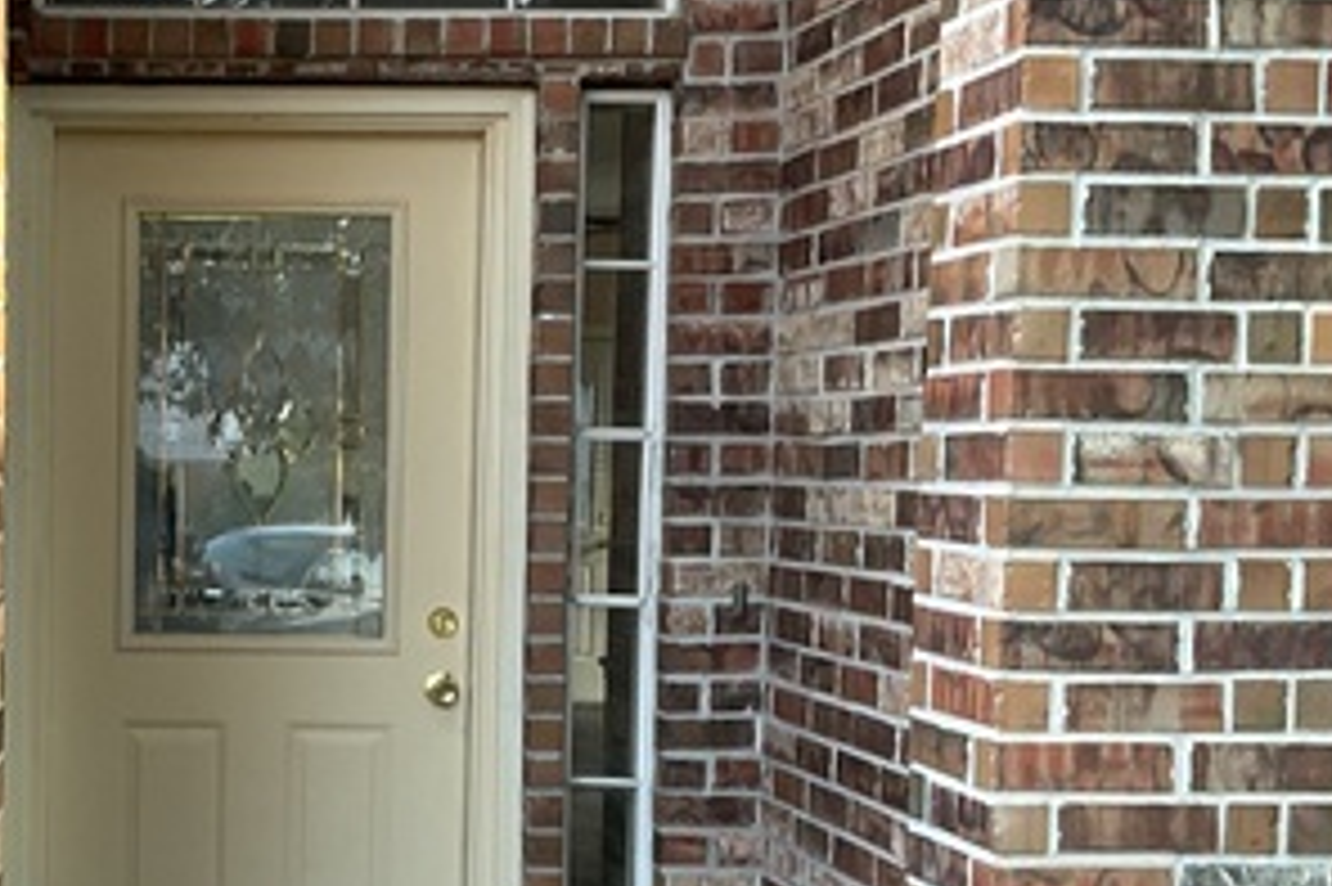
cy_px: 634
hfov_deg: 28.5
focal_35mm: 68
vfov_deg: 19.9
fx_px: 2514
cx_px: 119
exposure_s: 1/60
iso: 40
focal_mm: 3
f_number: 1.8
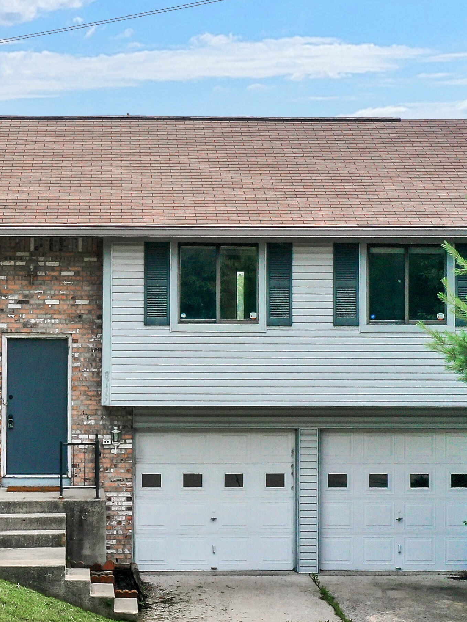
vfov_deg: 45.8
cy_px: 313
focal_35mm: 41
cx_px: 105
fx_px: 738
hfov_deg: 34.2
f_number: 6.3
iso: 100
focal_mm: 10.26
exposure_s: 1/500
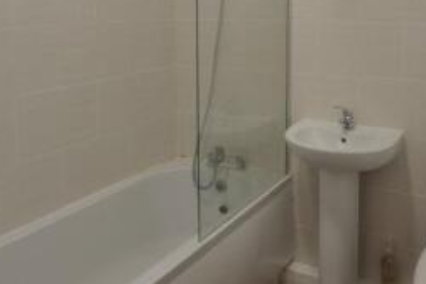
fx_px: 461
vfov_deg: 32.7
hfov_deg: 49.2
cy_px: 36
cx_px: 258
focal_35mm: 39
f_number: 3.5
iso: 400
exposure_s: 1/100
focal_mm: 10
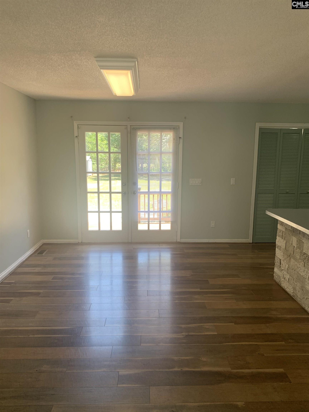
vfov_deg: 67.3
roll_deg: -0.1
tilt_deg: -9.6
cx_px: 154
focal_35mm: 26
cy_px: 206
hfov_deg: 53.1
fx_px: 309
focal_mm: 4.25
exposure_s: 1/121
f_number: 1.8
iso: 50
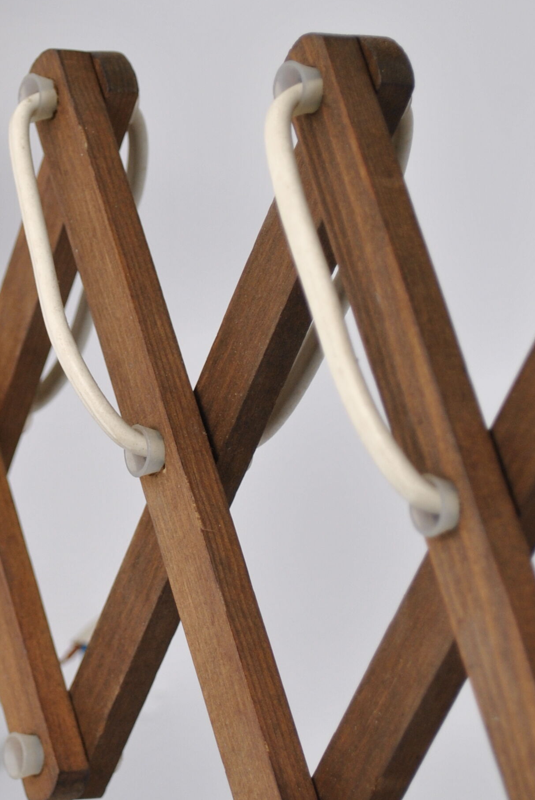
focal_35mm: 122
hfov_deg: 11.2
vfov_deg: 16.8
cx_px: 63
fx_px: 2712
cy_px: 372
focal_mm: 38
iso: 200
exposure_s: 1/40
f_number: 5
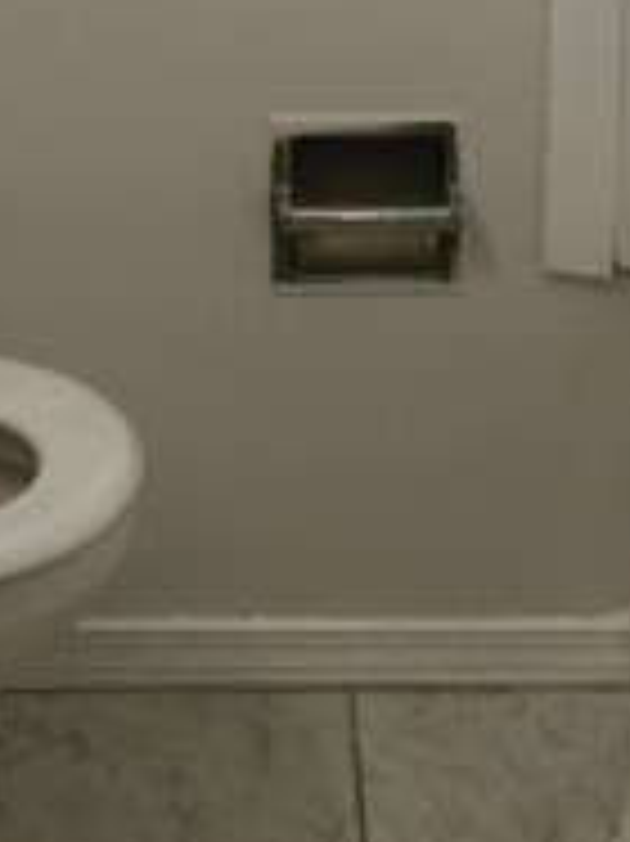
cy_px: -243
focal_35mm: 119
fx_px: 2891
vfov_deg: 15.8
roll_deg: +1.2
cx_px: 198
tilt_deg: -15.7
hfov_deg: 12.4
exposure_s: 1/40
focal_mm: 4.15
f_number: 2.2
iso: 32
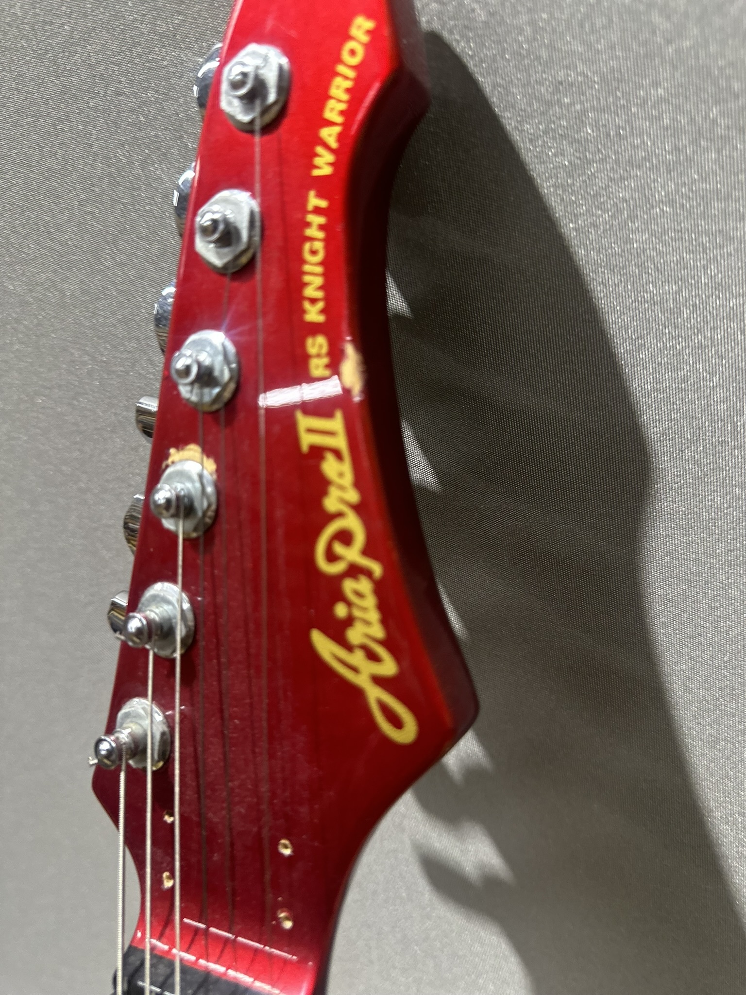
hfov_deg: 56.8
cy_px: 498
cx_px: 373
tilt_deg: -20.2
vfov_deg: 71.6
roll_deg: +11.7
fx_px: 690
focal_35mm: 24
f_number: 1.78
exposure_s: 1/60
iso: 320
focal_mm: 6.86
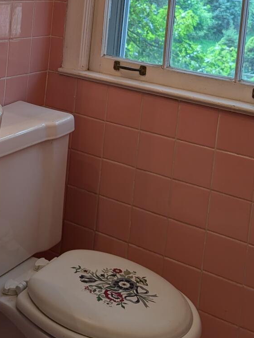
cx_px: 38
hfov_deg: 22.5
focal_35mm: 64
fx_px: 625
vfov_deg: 28.4
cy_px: -1
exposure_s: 1/60
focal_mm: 6.9
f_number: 1.68
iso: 28
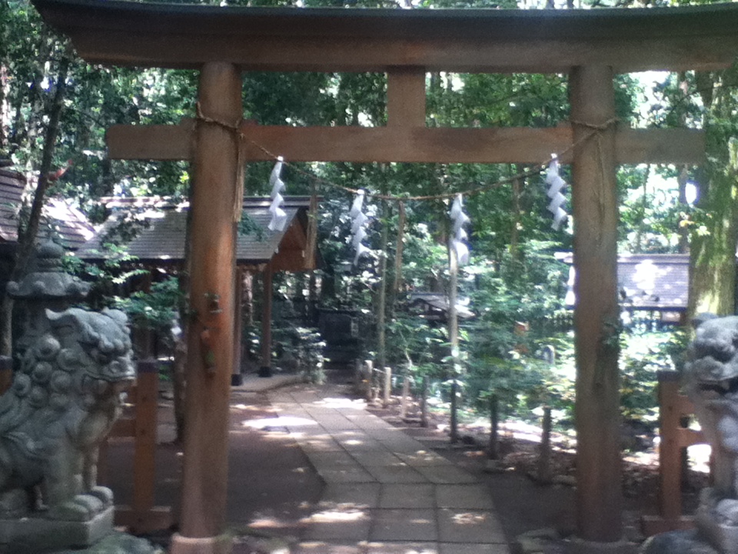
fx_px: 682
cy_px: 277
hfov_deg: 56.8
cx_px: 369
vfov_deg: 44.2
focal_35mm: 32
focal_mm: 3.85
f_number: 2.4
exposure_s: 1/30
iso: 100
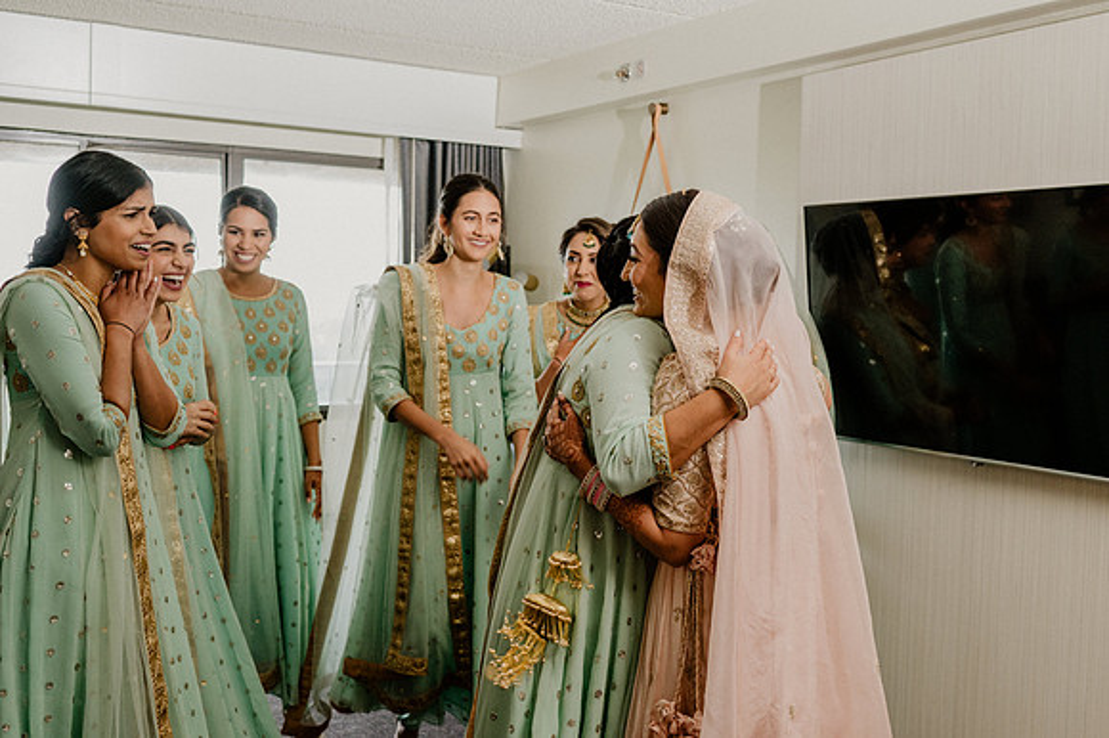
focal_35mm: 41
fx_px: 1266
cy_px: 368
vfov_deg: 32.5
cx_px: 643
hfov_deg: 47.1
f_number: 3.5
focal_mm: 35
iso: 2000
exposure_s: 1/100
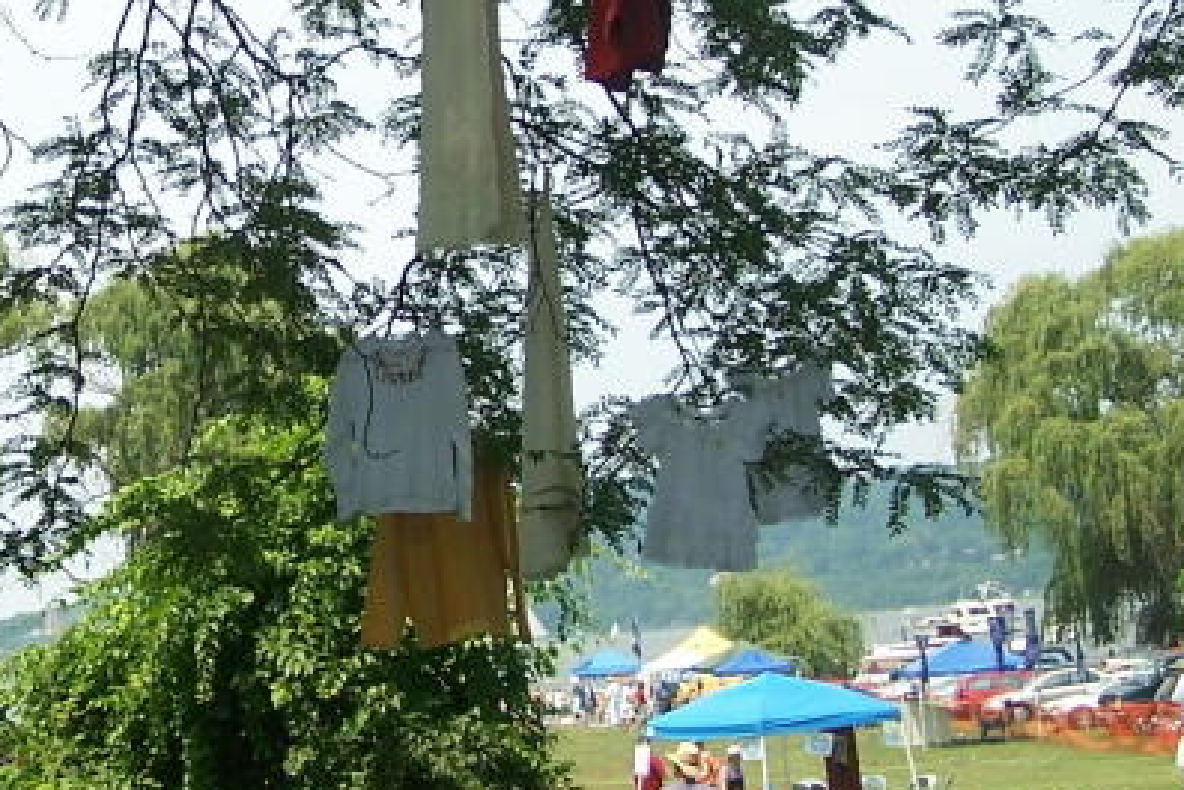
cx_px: 218
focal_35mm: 102
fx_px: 3356
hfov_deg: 19.8
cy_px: 188
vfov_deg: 13.4
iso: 80
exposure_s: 1/320
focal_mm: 6.3
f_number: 2.8
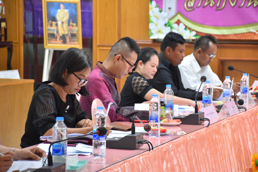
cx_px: 129
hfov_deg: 15.2
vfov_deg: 10.2
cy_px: 86
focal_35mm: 135
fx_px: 967
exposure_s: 1/60
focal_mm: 90
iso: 1600
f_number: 5.3
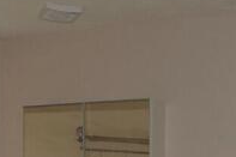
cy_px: 225
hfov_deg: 22.6
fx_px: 589
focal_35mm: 90
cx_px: 152
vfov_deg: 14.3
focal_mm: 18
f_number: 5
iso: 800
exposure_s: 1/100
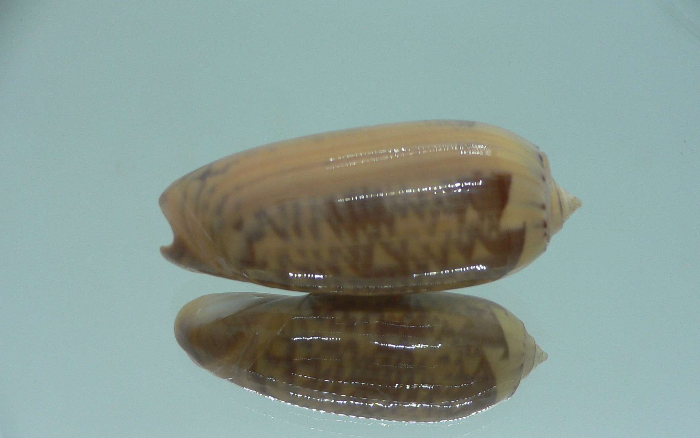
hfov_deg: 51.5
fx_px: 725
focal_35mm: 38
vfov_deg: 33.5
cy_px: 245
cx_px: 356
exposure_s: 1/60
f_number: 2.8
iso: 100
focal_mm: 4.6
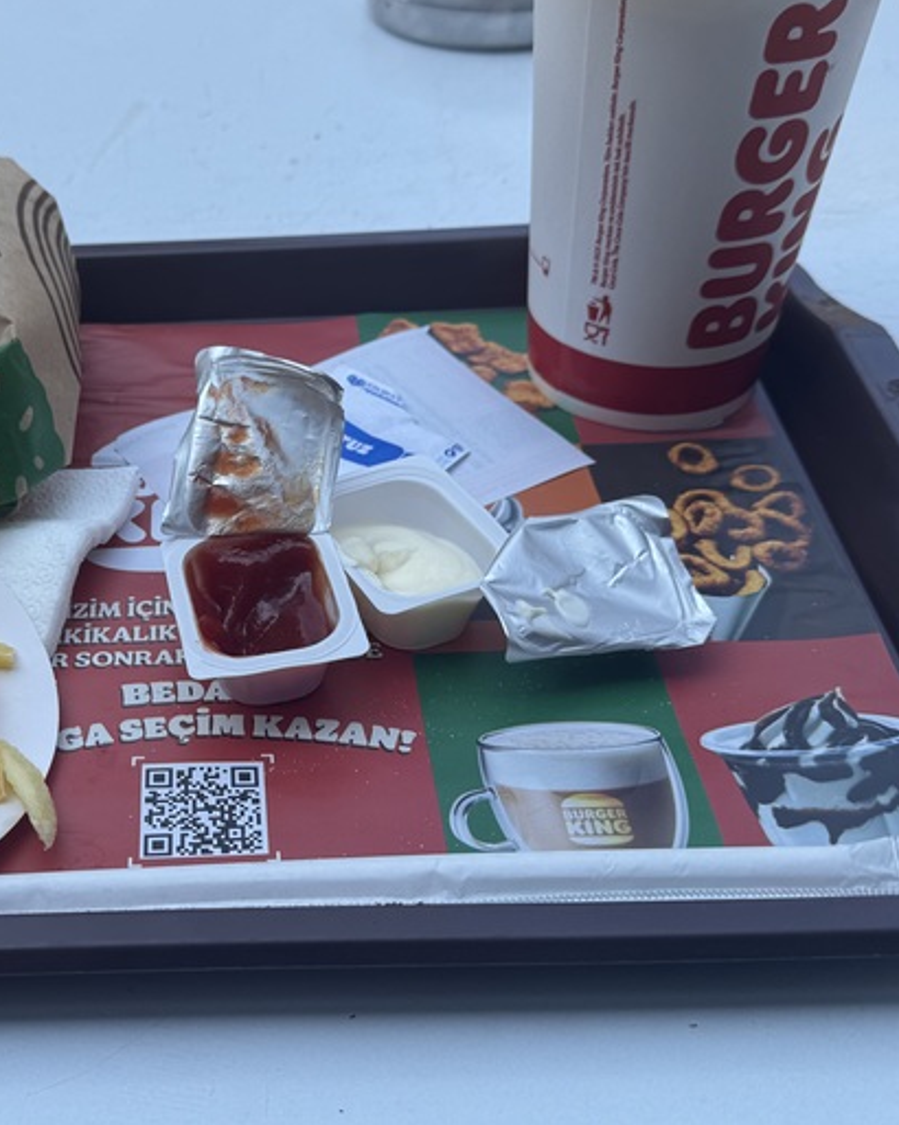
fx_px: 1531
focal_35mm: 46
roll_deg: +3.4
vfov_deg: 40.3
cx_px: 182
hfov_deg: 31.9
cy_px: 559
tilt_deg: -39.6
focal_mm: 6.76
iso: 80
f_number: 1.78
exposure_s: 1/1980
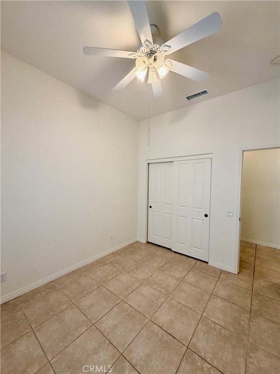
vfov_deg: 102.1
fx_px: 151
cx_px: 140
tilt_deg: -1.5
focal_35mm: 14
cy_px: 187
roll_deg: -1.1
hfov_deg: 85.7
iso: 250
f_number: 2.2
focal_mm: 2.22
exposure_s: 1/120
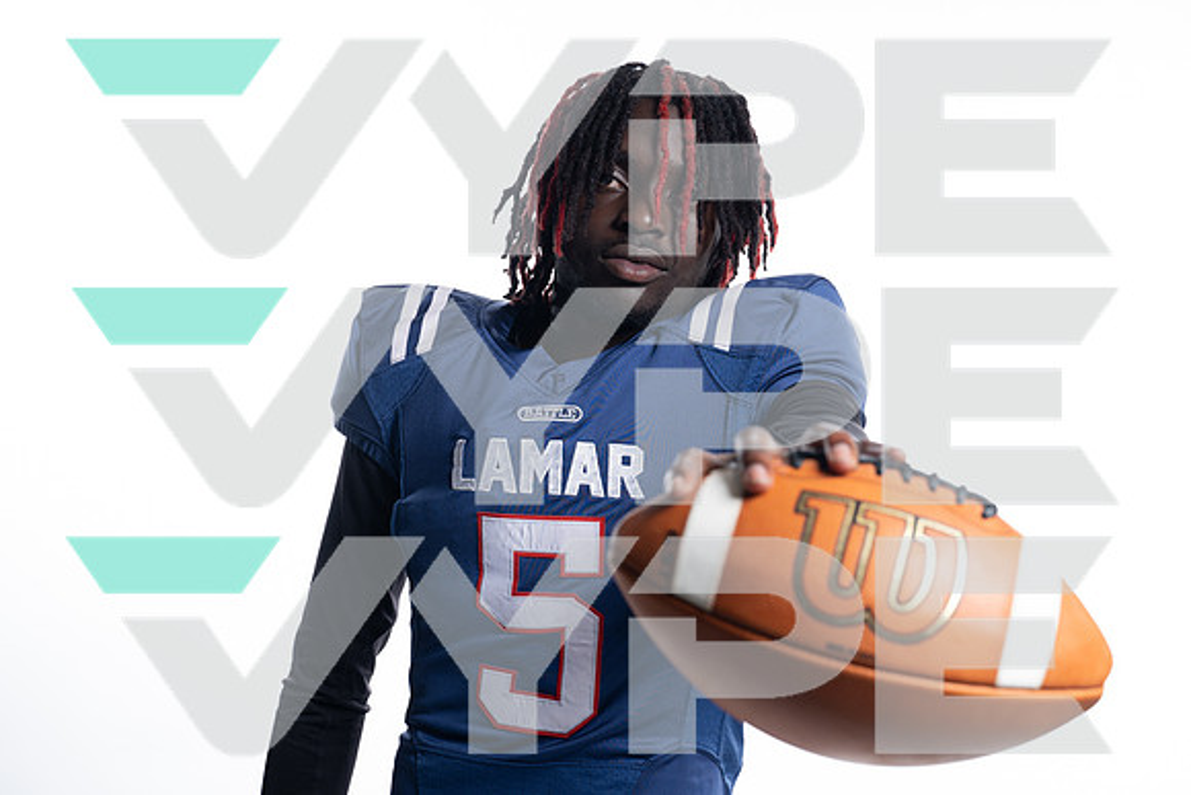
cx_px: 596
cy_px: 398
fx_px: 2118
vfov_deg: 21.3
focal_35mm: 64
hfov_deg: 31.4
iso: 200
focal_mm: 64
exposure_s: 1/250
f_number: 5.6
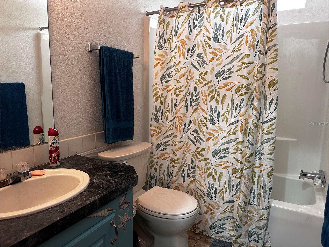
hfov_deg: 71.6
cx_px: 164
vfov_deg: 56.8
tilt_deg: -9.0
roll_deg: -1.4
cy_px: 124
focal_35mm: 24
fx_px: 228
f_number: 1.78
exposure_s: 1/60
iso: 250
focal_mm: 6.86
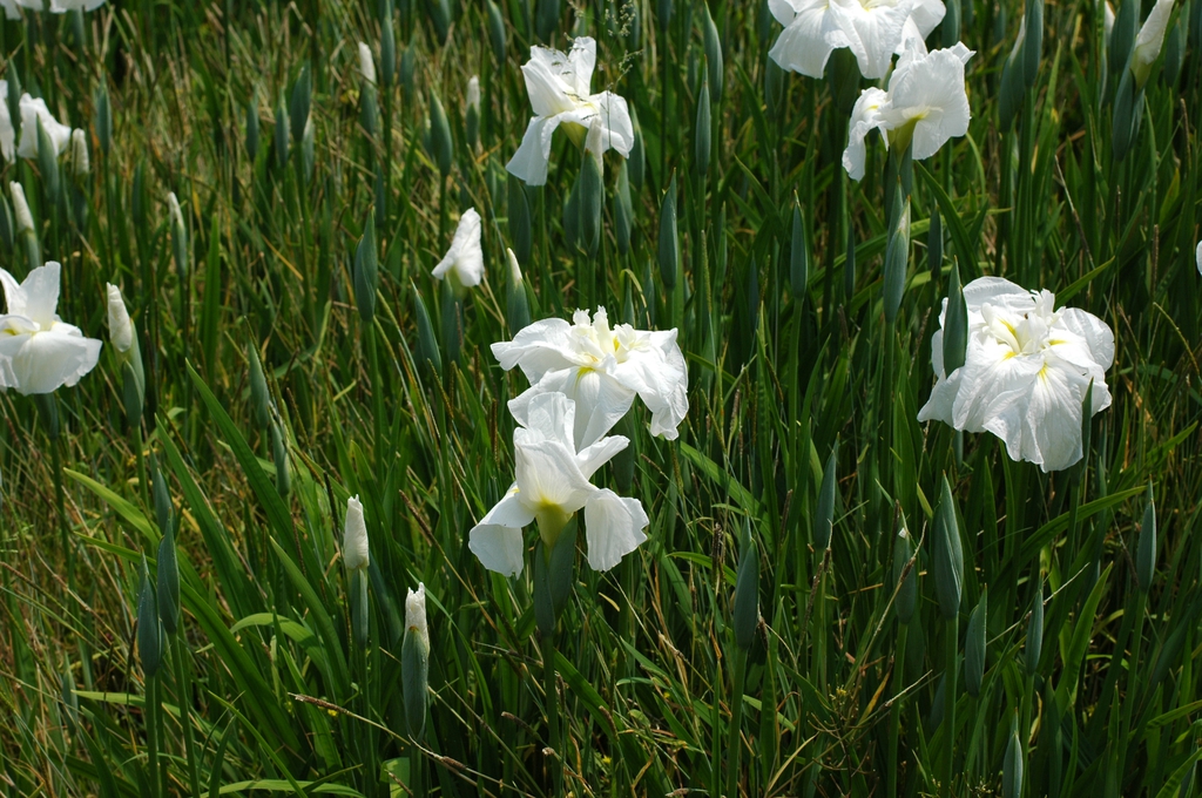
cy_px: 399
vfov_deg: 18.1
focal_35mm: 75
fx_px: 2501
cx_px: 601
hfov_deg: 27.0
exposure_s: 1/500
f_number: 8
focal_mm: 50
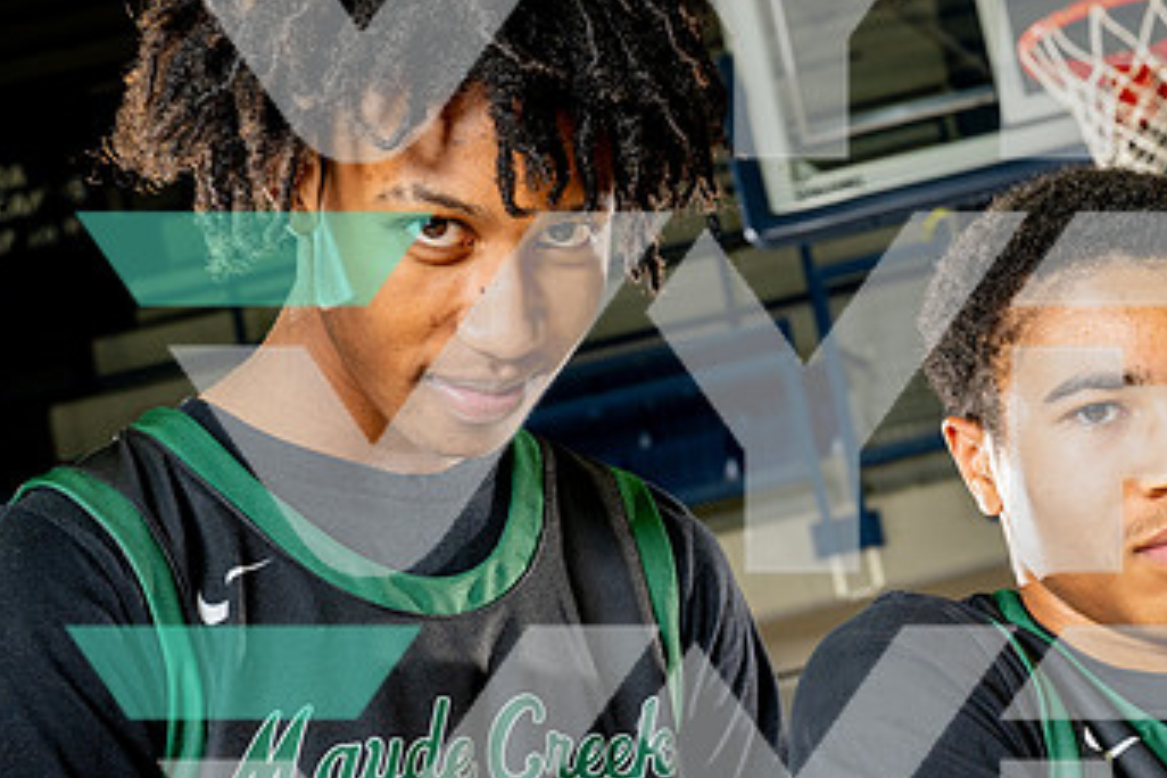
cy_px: 394
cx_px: 945
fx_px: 2528
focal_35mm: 78
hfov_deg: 25.5
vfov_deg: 17.5
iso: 640
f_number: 7.1
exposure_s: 1/250
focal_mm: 46
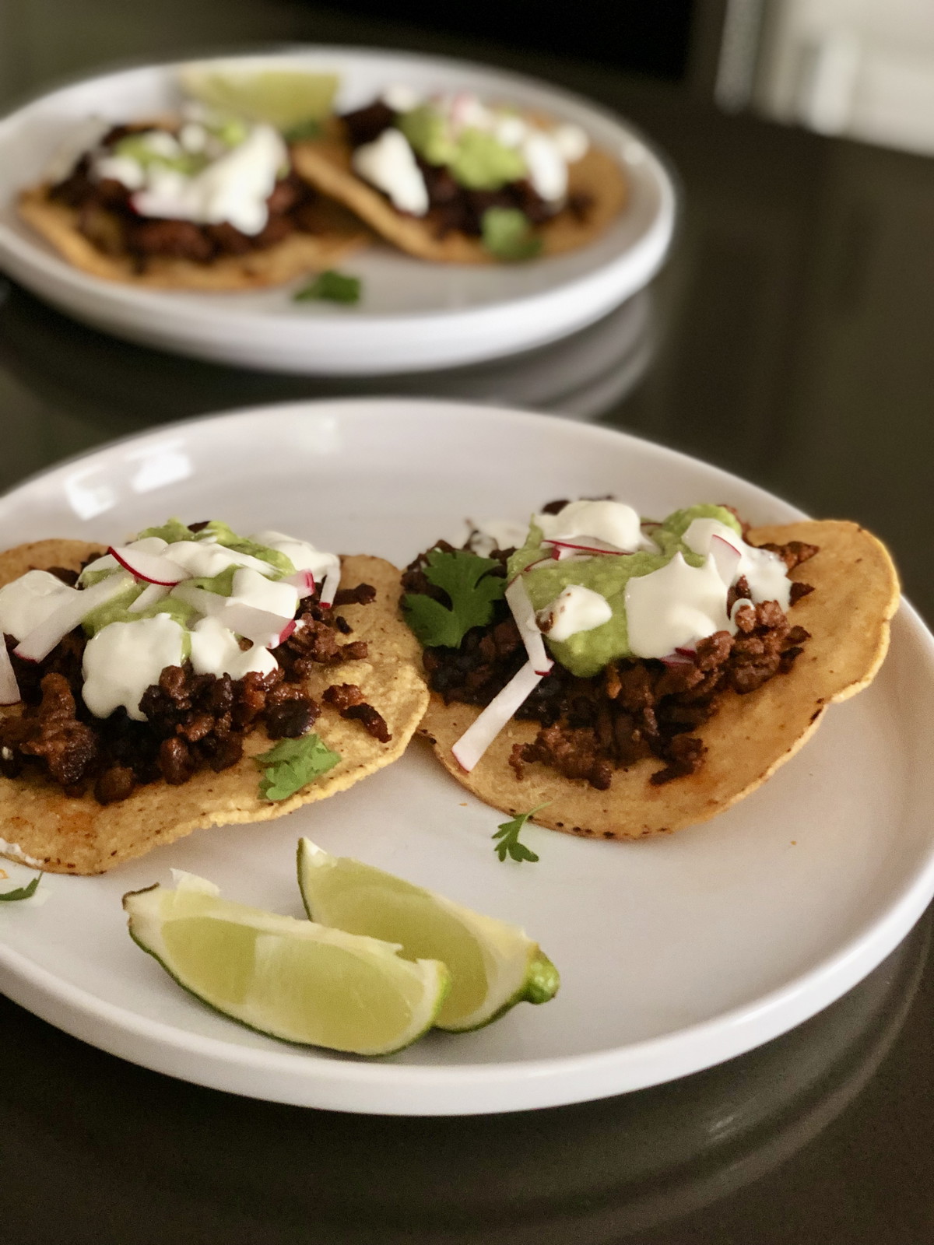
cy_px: 622
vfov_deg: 36.8
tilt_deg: -34.1
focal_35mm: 52
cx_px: 467
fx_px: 1871
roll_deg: -3.6
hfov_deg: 28.0
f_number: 2.4
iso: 160
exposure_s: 1/17
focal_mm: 6
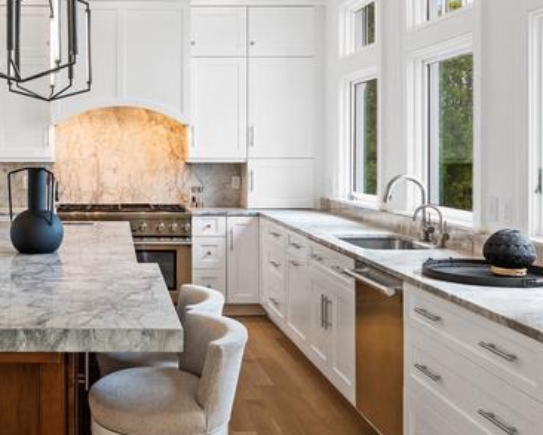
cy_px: 146
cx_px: 116
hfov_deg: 41.0
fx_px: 696
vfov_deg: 34.4
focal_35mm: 43
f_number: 4
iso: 800
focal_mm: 16.5
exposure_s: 1/25
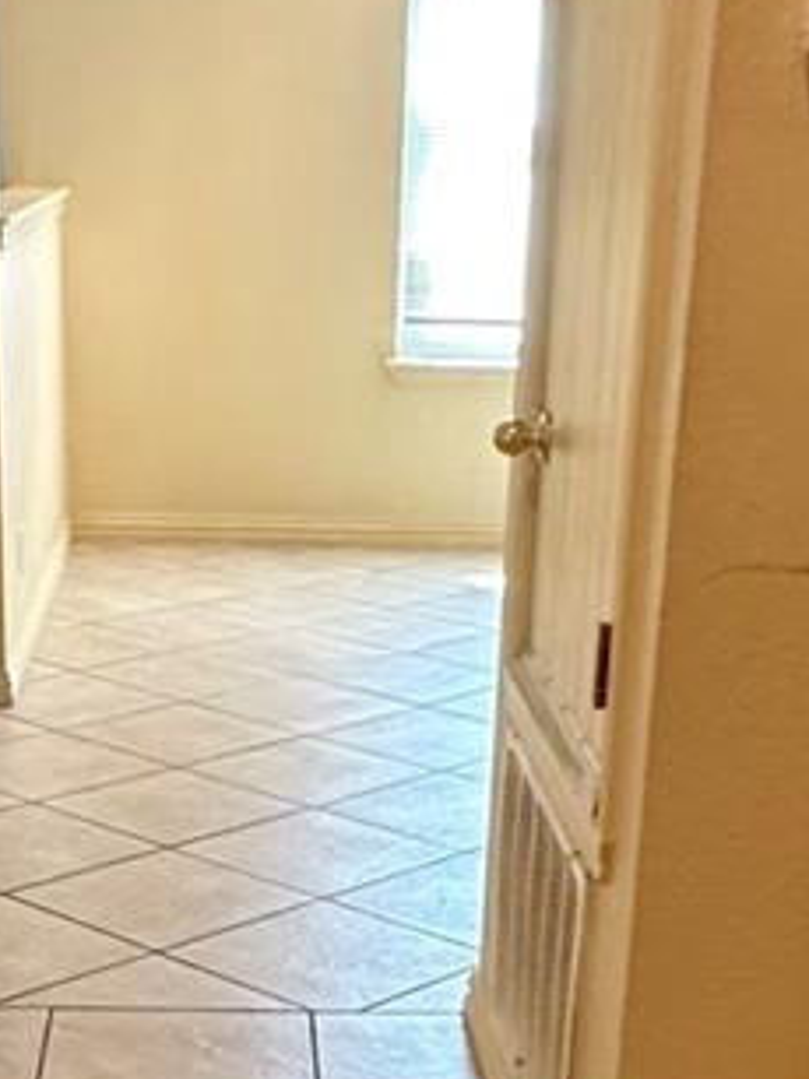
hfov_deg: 20.9
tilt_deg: -23.8
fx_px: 2183
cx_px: 250
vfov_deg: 26.3
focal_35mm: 70
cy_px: 1075
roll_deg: -1.1
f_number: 2.2
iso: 200
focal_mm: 2.22
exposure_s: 1/60
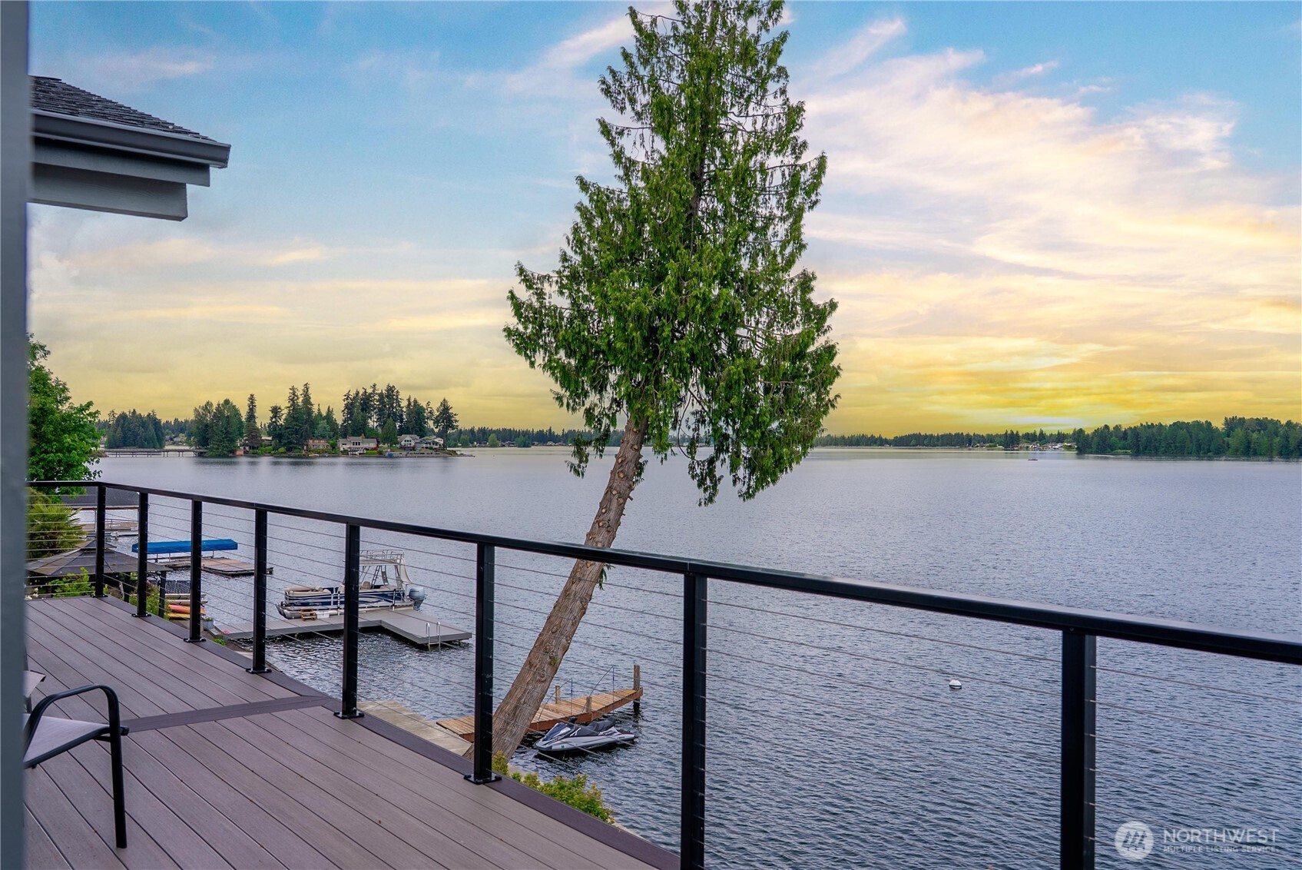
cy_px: 435
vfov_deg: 45.0
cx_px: 651
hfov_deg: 63.6
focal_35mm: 29
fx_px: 1049
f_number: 7.1
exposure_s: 1/320
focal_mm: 29
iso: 80
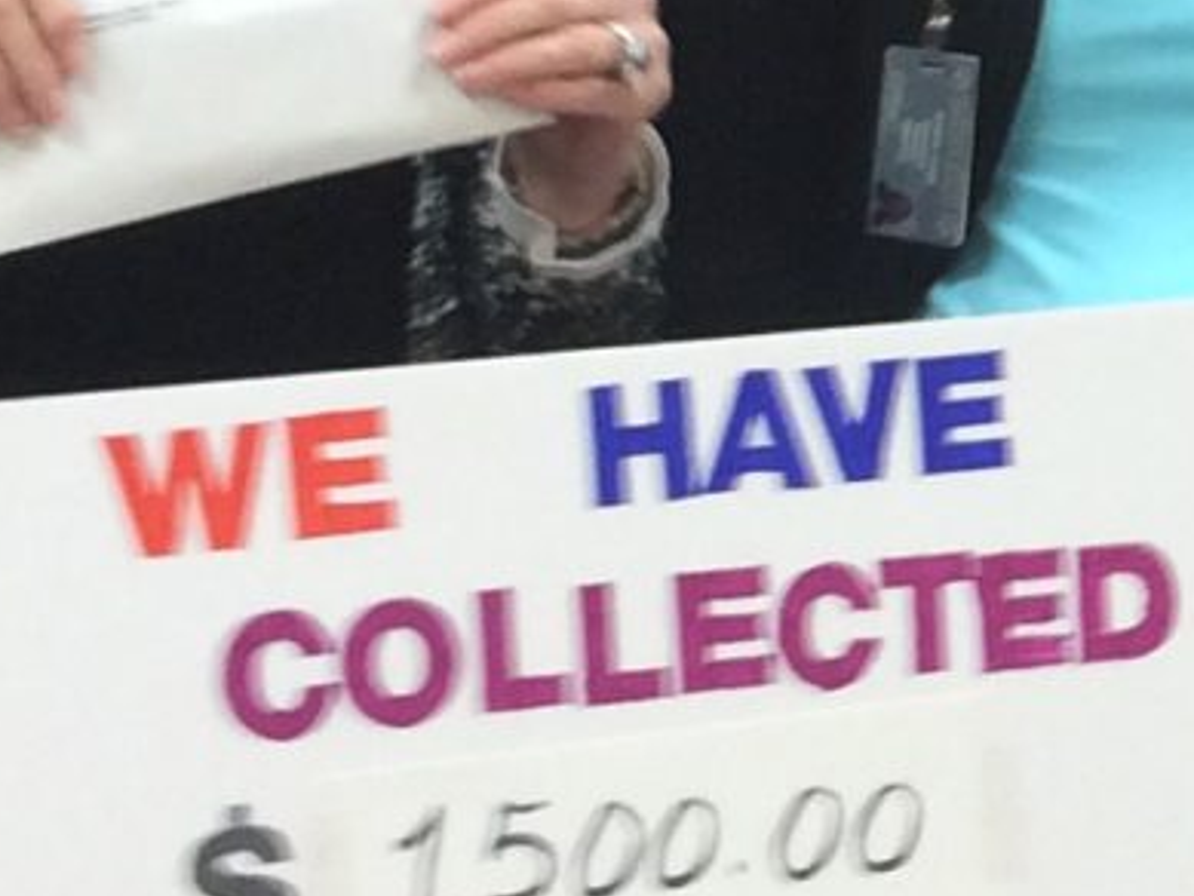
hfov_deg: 9.3
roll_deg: -0.1
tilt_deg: -6.5
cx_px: 2799
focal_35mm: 191
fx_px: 6590
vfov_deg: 7.7
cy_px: 25
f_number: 2.2
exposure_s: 1/30
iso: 50
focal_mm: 4.15
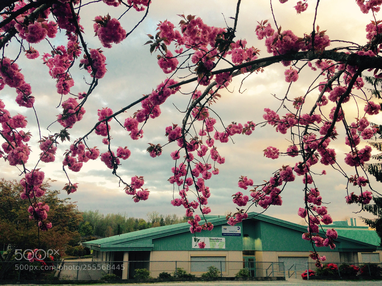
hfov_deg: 55.4
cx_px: 191
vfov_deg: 42.9
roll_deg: -0.4
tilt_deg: +14.0
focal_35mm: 33
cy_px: 143
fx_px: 364
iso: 50
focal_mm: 4.12
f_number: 2.4
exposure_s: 1/146
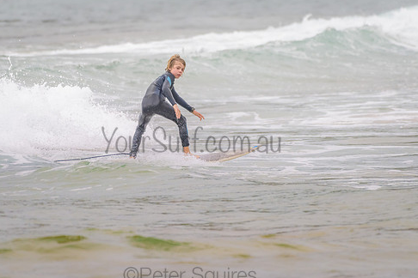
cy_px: 105
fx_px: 8499
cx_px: 194
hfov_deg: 2.8
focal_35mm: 732
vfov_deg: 1.9
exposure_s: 1/800
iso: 320
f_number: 5.6
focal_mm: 500
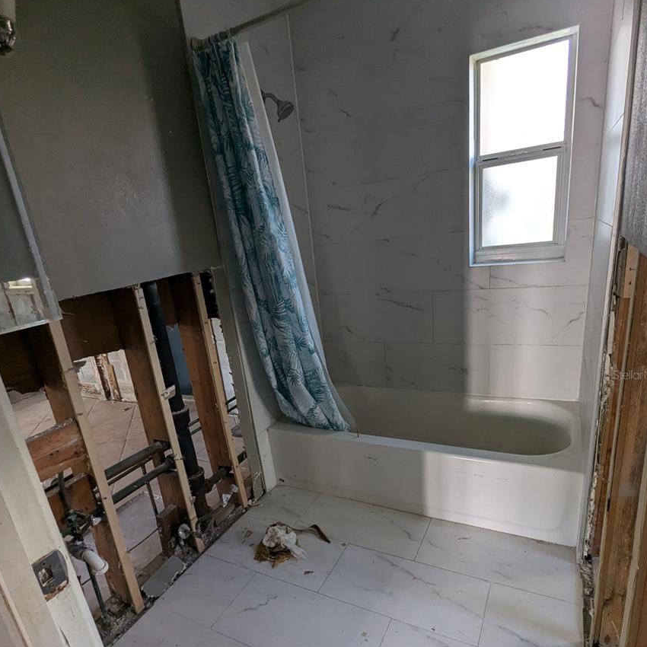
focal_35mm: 20
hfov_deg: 74.8
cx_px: 323
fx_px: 423
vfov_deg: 74.3
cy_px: 374
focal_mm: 2.35
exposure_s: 1/70.4
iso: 233
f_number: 2.2
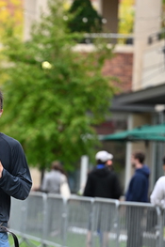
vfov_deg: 9.4
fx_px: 1514
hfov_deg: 6.2
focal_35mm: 220
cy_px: 153
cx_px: -7
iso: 640
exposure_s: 1/2000
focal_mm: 105
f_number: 2.8
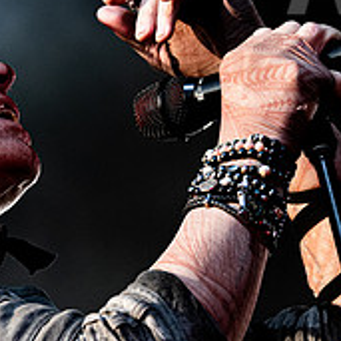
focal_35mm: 447
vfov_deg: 3.9
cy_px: 100
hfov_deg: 3.9
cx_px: 131
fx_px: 4982
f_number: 4.5
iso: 800
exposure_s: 1/2000
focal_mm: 120
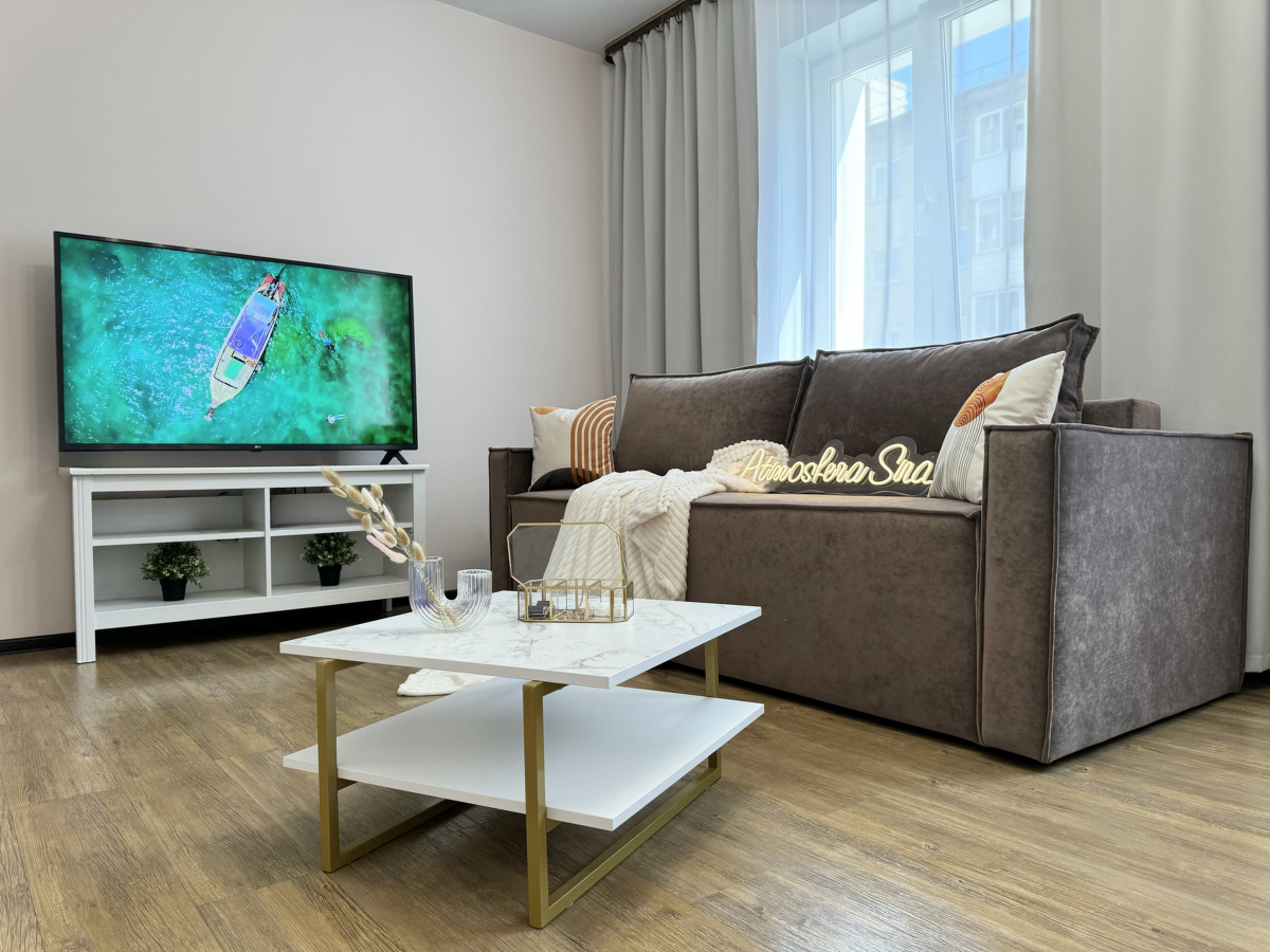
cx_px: 635
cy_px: 476
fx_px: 881
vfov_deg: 56.8
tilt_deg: -1.3
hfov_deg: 71.6
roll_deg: +0.3
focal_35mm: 24
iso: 100
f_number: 1.78
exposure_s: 1/171
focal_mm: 6.86
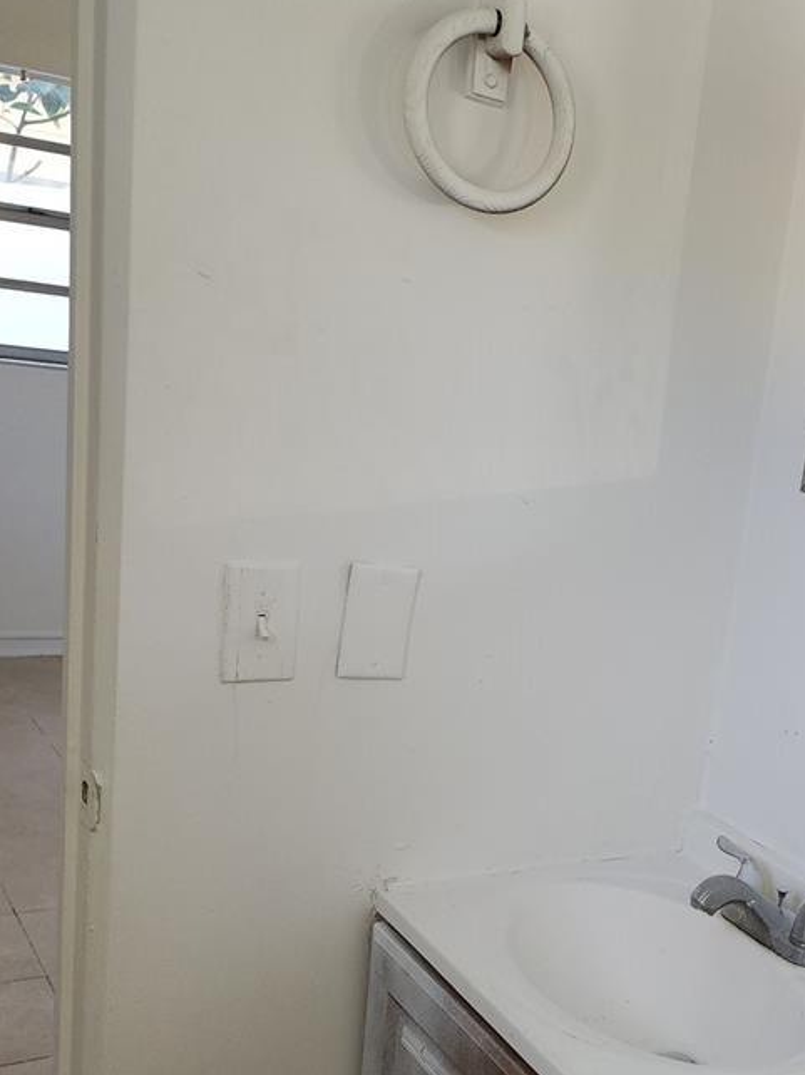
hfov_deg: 32.9
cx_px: 606
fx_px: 1334
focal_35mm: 43
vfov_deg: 43.3
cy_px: 717
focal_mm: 6.4
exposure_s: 1/60
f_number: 1.8
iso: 50
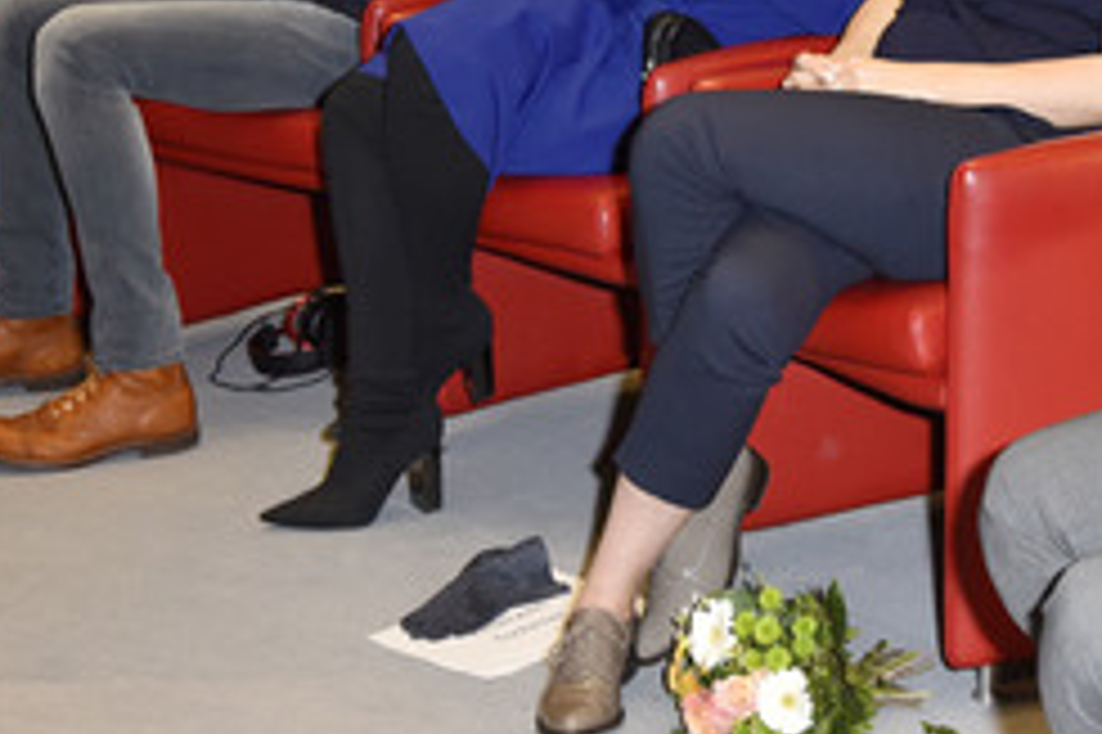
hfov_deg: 22.1
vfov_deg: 14.7
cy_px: 90
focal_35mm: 92
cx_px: 735
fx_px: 2814
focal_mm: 50
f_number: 6.3
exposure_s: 1/125
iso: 2000
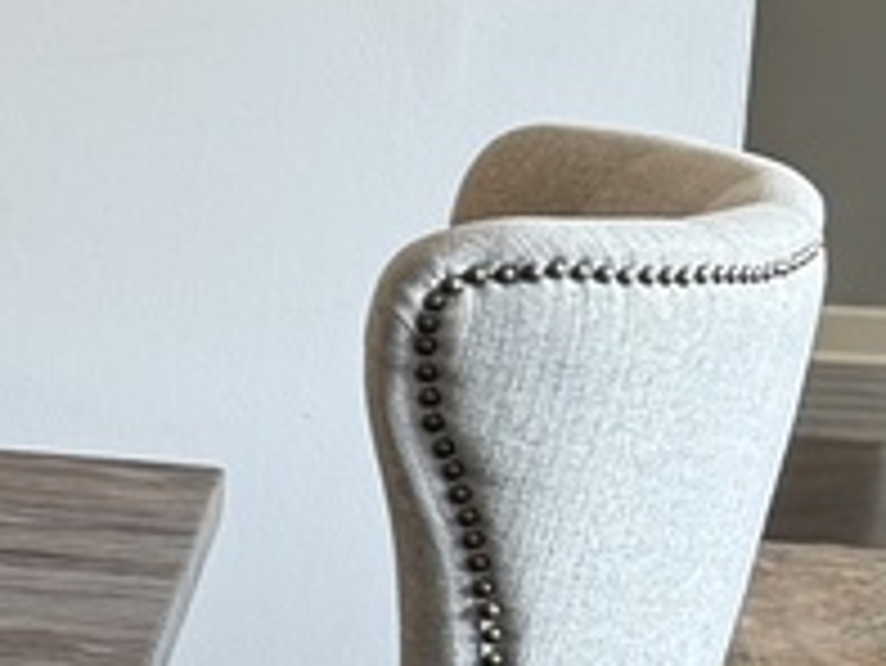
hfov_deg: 9.8
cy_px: 333
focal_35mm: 175
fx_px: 4482
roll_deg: -0.6
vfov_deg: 8.5
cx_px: -1300
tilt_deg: -9.6
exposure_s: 1/60
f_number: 1.78
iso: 125
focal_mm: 6.76
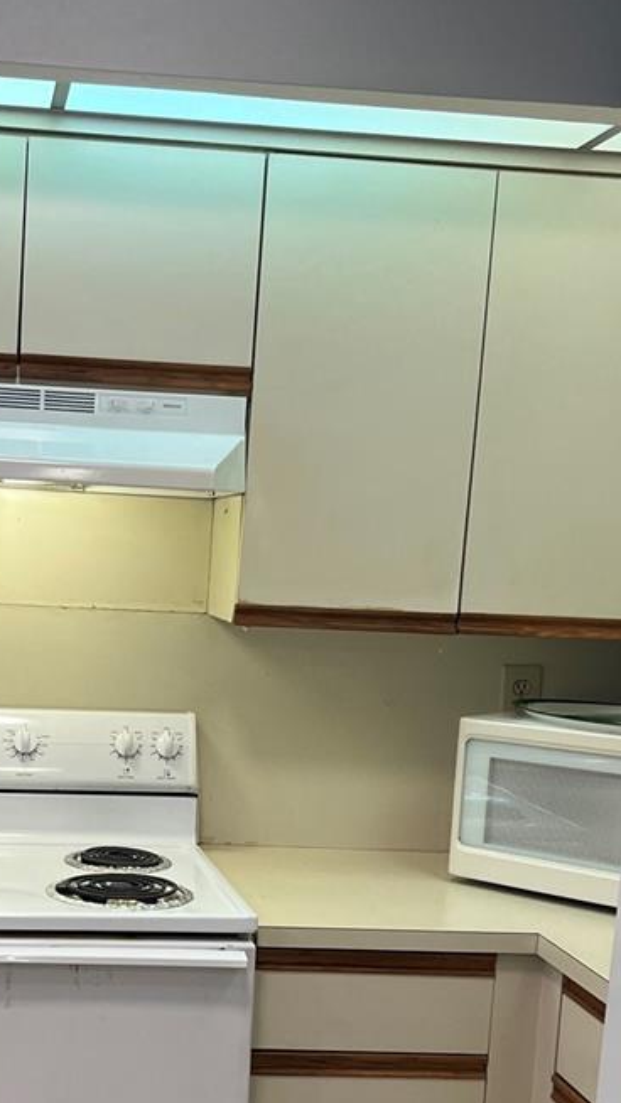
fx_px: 1522
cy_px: 747
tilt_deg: -7.9
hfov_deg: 22.7
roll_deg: -3.0
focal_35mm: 52
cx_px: 113
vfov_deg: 39.3
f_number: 1.5
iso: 80
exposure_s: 1/120
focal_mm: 5.7
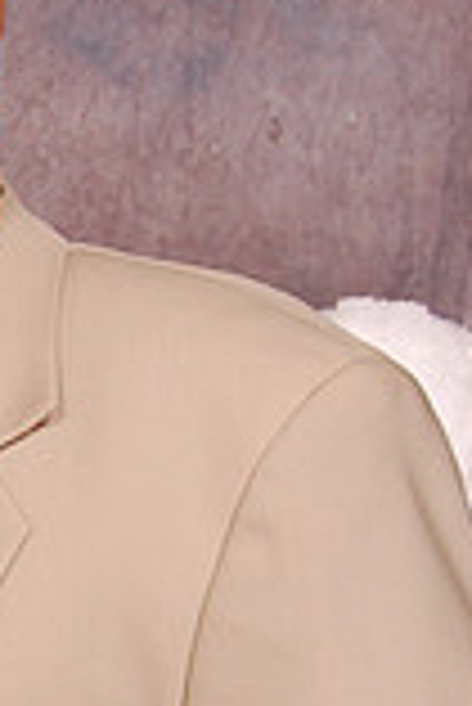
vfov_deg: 10.6
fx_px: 3804
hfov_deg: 6.9
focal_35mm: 194
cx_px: -337
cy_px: 589
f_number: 5.6
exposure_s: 1/200
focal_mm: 35
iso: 400
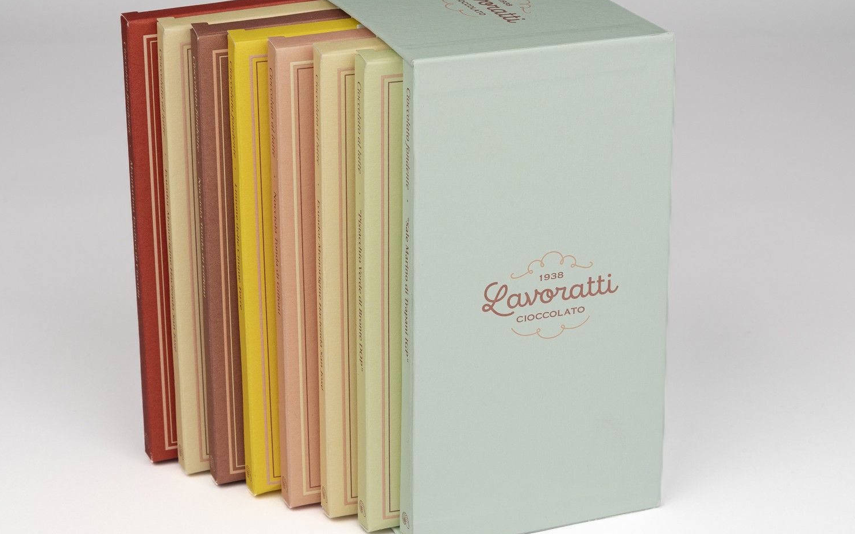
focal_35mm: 102
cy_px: 252
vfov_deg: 12.8
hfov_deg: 20.4
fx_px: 2377
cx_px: 416
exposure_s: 1/100
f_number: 18
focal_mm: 92
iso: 160
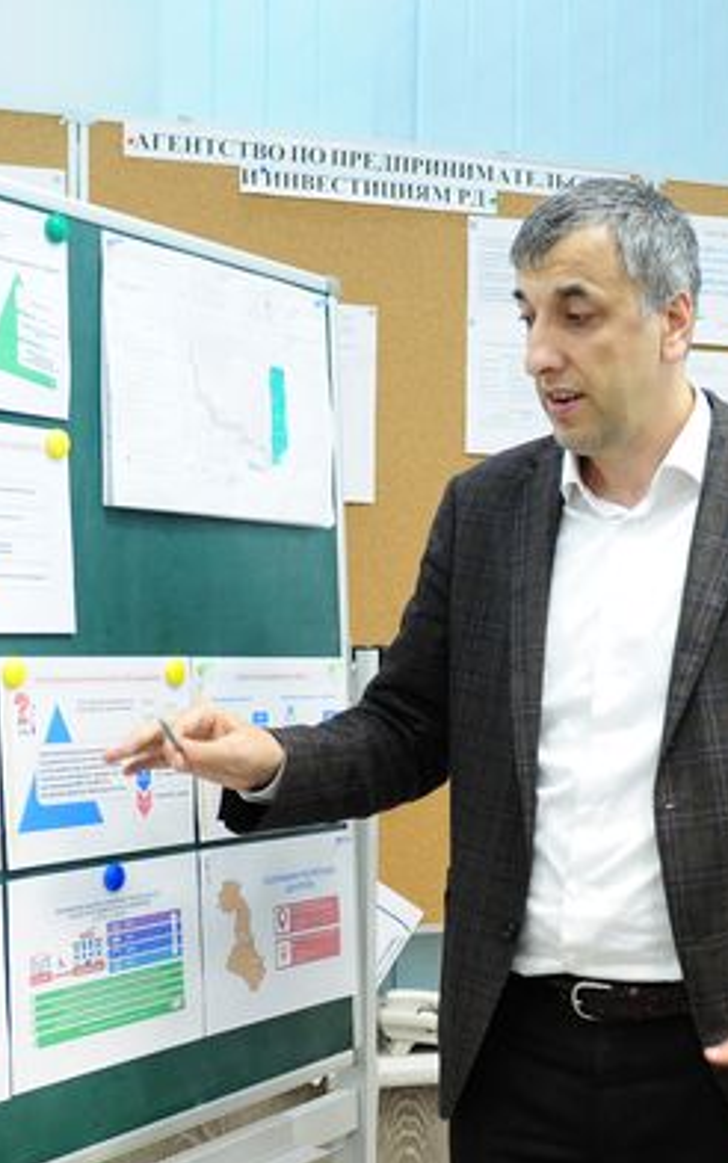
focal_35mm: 56
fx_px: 1776
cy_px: 630
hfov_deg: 23.1
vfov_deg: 36.2
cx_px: 485
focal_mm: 27
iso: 2500
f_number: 3.2
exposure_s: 1/200
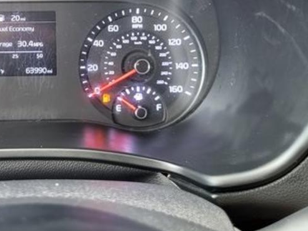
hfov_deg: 33.1
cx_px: 12
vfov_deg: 26.7
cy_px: 59
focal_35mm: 54
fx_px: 481
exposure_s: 1/40
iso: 320
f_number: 1.8
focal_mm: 5.4
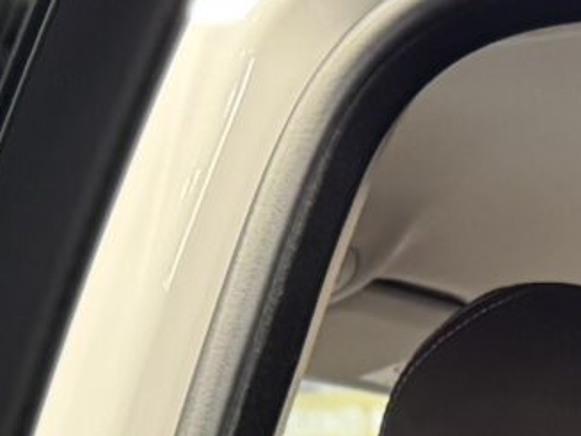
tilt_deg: -14.3
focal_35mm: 188
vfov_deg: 6.9
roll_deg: +0.1
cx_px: 743
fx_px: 3154
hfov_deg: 10.3
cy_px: 1456
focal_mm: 6.76
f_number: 1.78
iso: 500
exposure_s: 1/50
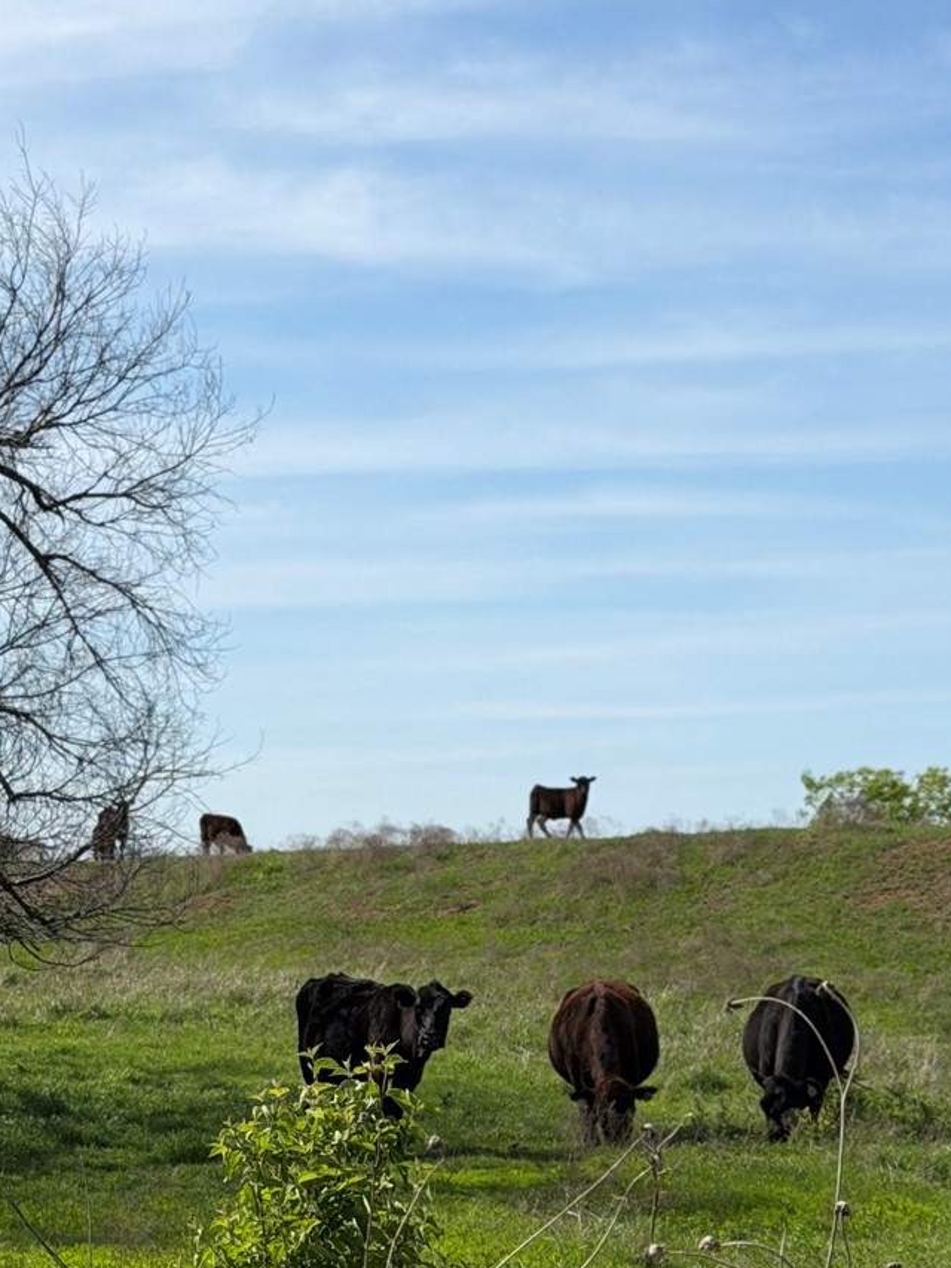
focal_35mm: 108
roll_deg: -0.9
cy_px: 1035
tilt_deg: -1.4
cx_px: 685
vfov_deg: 18.0
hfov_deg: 13.7
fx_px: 3955
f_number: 1.78
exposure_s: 1/7143
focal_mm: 6.76
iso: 64
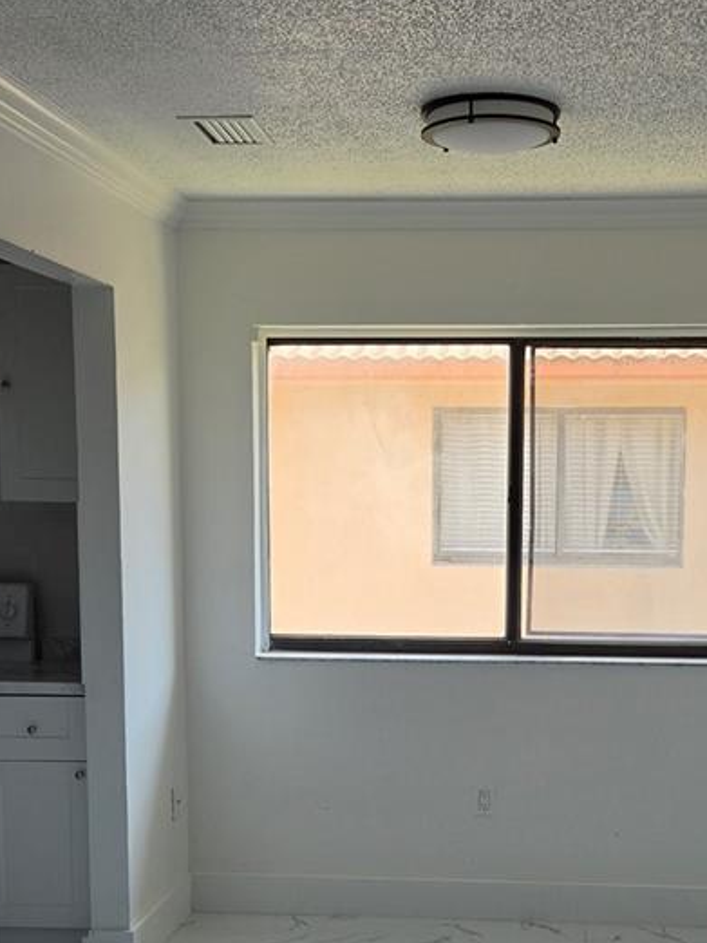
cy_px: 699
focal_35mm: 53
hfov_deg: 27.4
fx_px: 1443
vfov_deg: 35.4
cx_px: 467
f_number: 1.8
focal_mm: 5.4
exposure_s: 1/180
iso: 50
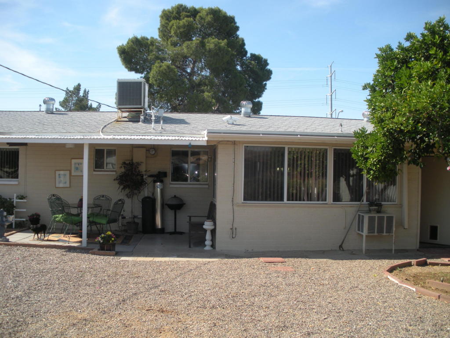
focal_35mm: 36
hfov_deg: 51.4
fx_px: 468
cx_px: 225
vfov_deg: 39.7
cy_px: 169
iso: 88
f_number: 3.5
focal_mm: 6.3
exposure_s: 1/486
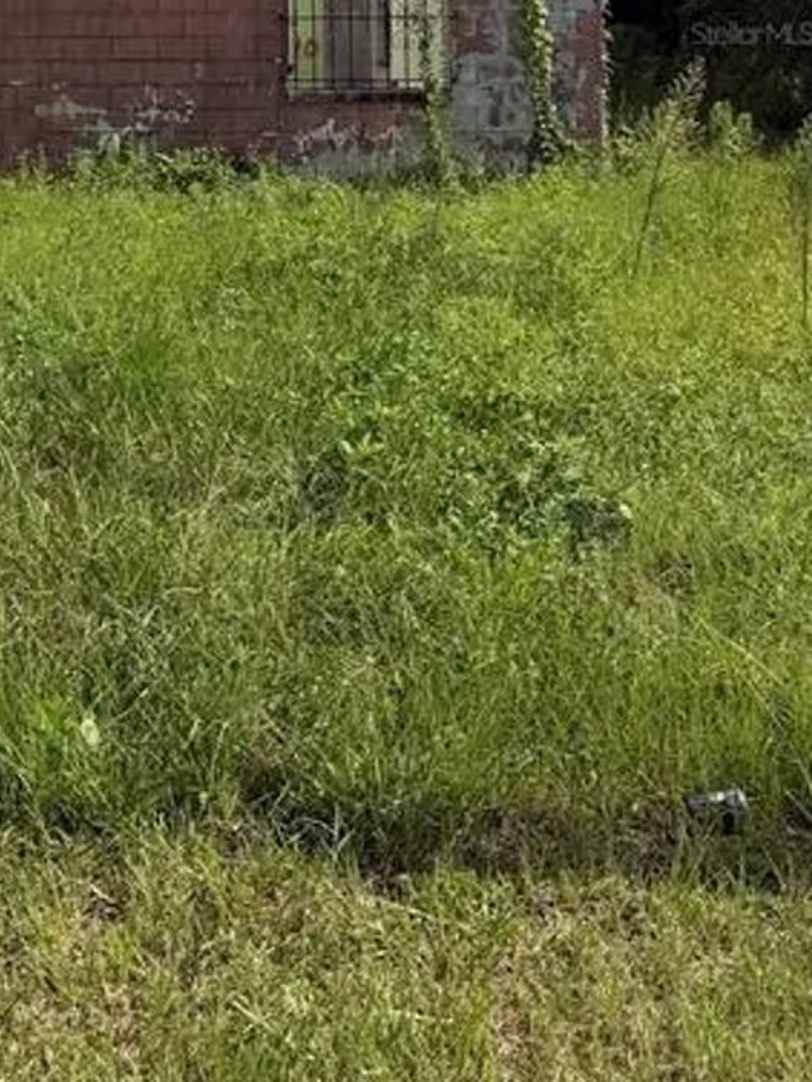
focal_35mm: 49
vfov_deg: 35.6
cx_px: -8
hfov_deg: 27.9
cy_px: 32
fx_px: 1532
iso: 80
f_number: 1.78
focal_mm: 6.76
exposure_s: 1/5714
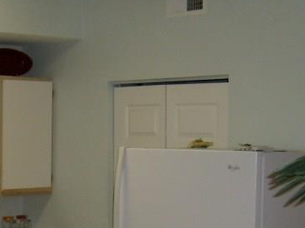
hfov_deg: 19.6
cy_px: 203
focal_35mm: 98
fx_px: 863
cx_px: 14
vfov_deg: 14.9
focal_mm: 5.8
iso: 100
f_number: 2.8
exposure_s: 1/45
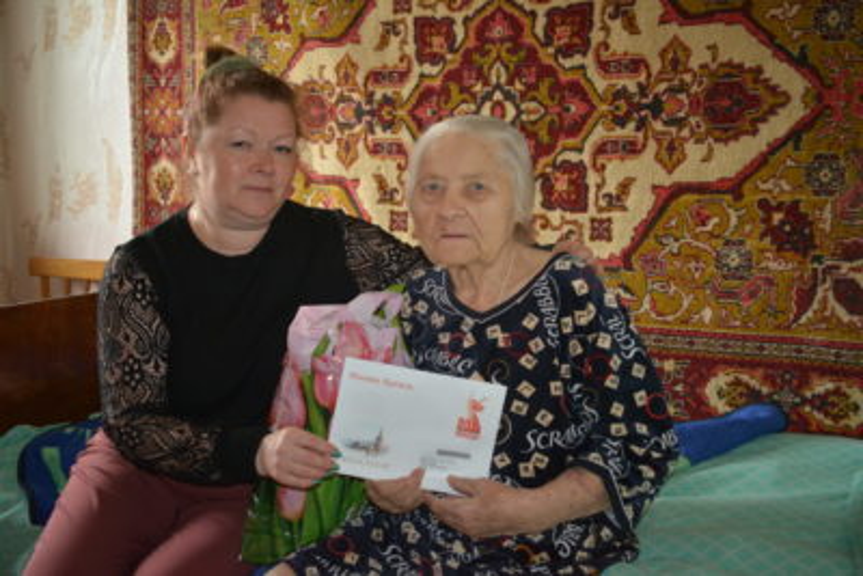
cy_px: 288
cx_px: 432
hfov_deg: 53.1
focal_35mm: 36
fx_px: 863
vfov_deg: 36.9
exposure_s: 1/60
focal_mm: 24
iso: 900
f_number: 4
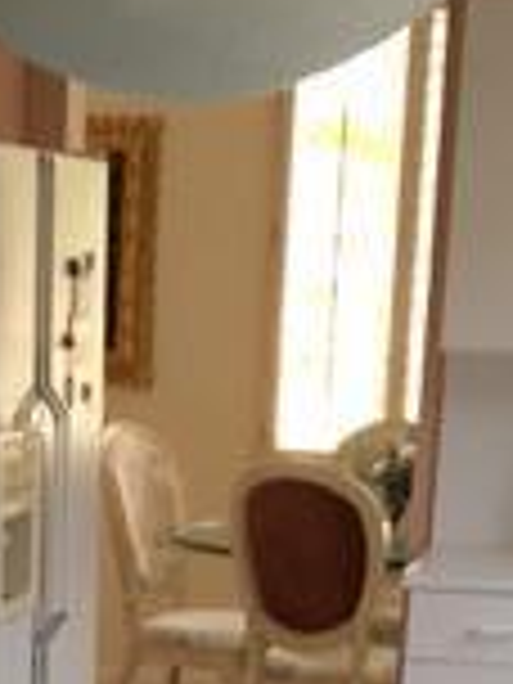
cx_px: -22
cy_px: 1170
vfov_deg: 14.5
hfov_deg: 12.0
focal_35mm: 122
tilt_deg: -20.6
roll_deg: -1.5
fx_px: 2411
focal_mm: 4.15
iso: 25
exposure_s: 1/60
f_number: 2.2
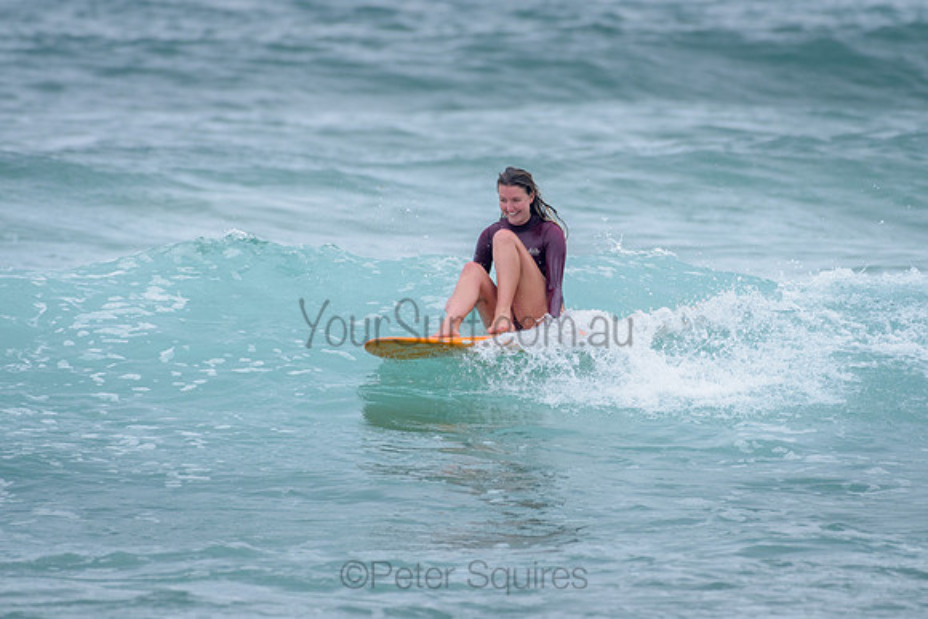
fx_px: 15811
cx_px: 487
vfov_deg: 2.2
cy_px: 283
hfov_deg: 3.4
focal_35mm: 613
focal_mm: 500
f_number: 5.6
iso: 640
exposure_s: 1/1250
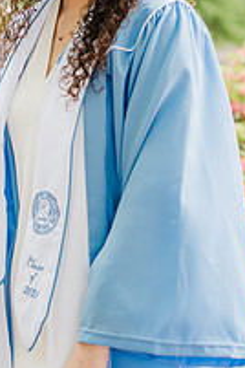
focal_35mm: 112
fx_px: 1143
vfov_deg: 18.2
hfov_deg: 12.2
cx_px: 128
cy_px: 99
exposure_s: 1/200
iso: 200
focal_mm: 50
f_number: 2.5
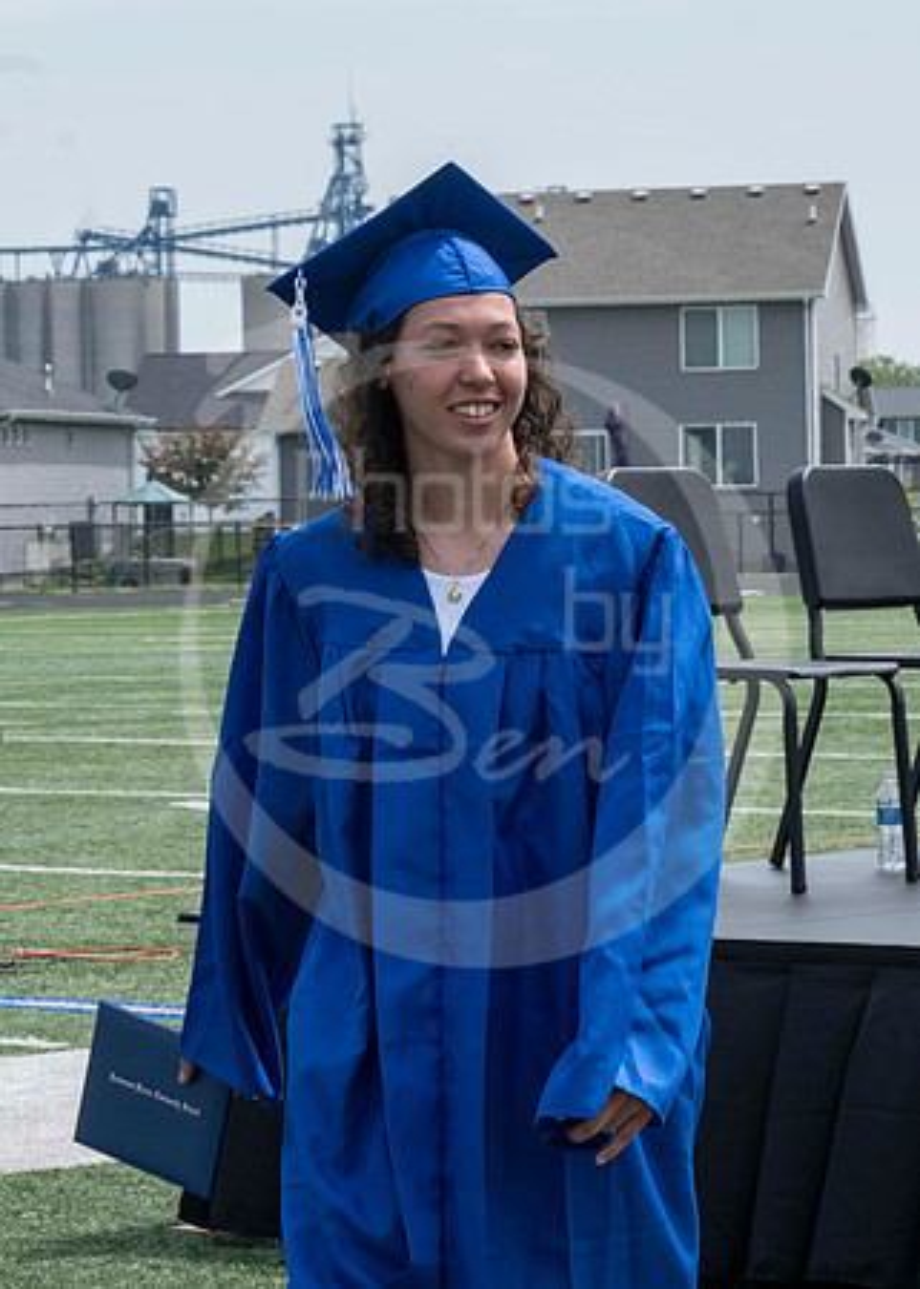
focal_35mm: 161
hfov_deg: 8.9
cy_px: 427
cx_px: 161
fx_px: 5883
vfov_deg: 12.5
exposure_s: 1/250
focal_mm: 70
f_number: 13
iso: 200
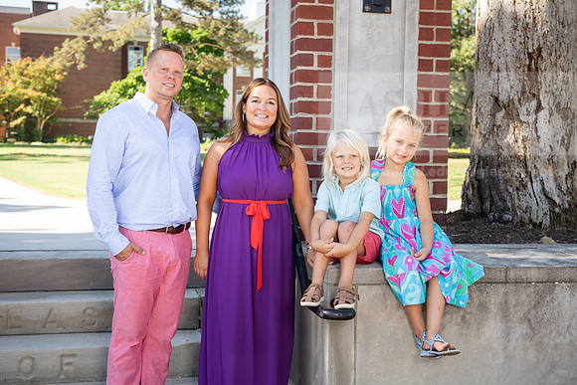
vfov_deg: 24.6
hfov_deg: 36.2
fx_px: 882
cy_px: 192
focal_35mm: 55
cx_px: 288
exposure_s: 1/200
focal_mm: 55
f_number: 5
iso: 200
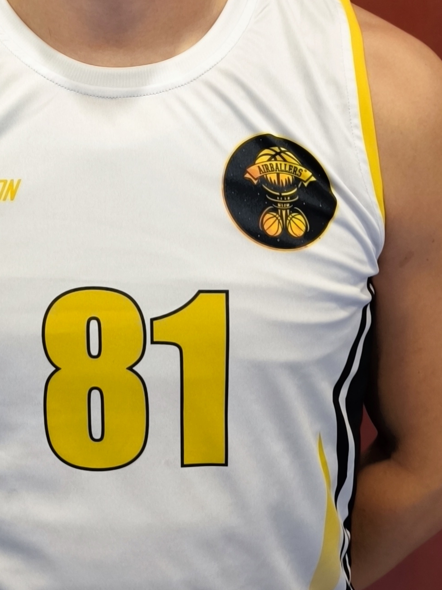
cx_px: 98
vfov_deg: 35.8
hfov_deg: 29.1
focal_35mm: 49
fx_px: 834
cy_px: 24
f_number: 1.9
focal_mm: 6.92
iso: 160
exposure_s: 1/50
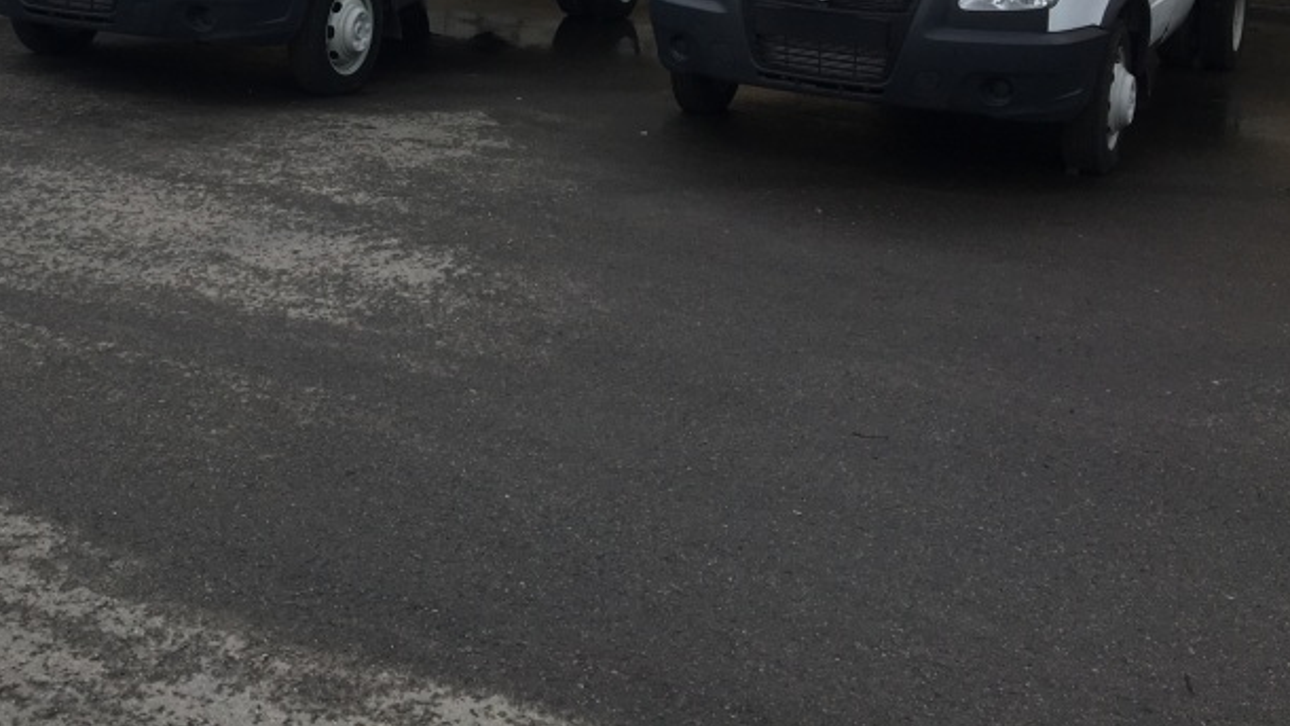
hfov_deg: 38.2
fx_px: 1813
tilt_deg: -5.6
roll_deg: -2.3
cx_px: 328
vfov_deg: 21.4
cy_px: -85
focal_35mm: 53
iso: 25
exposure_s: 1/927
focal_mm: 4.15
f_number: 2.2
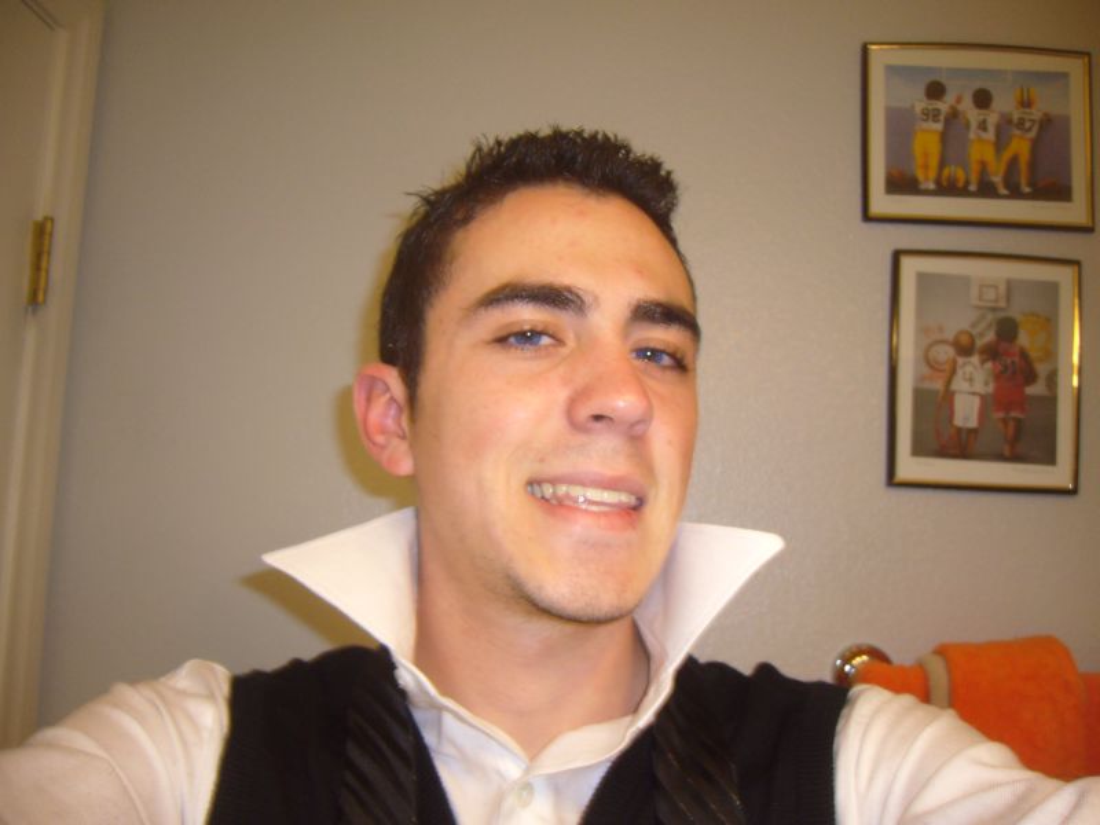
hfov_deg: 52.6
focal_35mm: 35
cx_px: 550
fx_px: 1112
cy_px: 412
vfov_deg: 40.7
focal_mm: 5.8
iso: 100
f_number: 2.8
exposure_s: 1/30
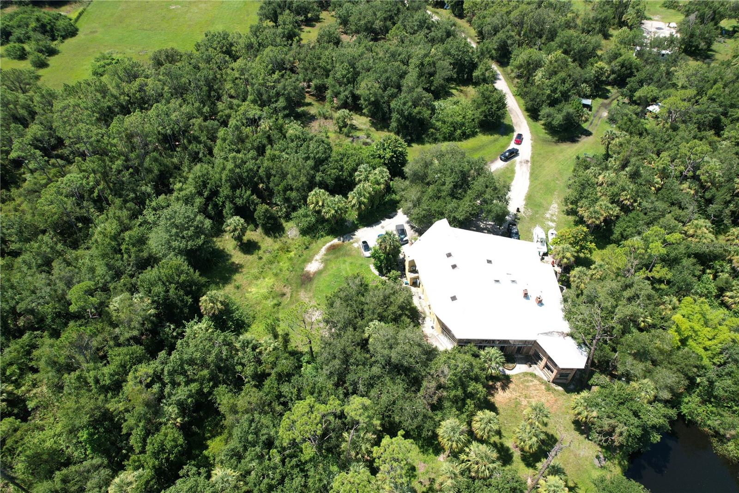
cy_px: 246
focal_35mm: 22
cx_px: 370
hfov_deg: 78.6
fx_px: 451
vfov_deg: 57.2
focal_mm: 8.38
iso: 100
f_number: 2.8
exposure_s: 1/1000
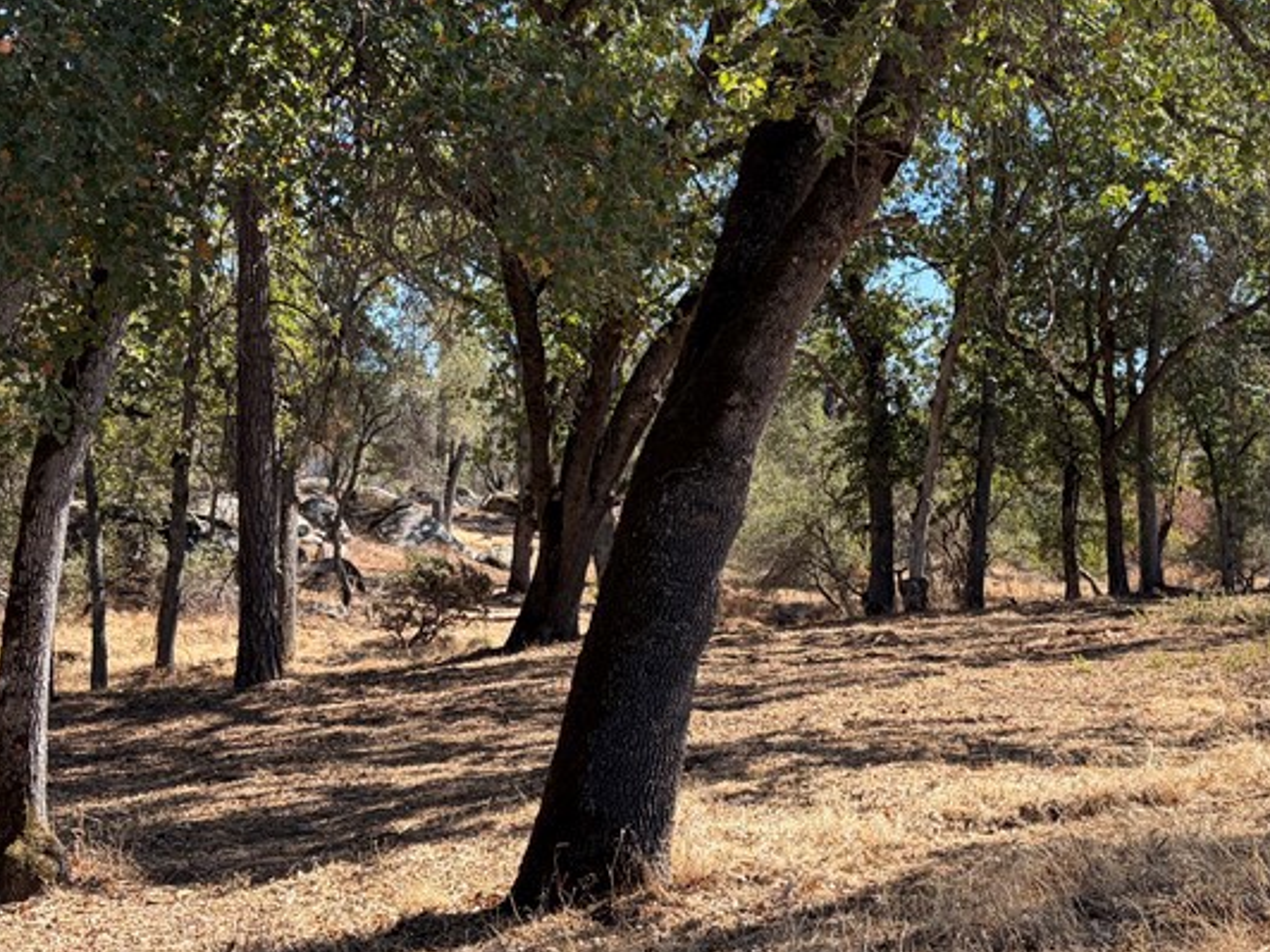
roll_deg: -0.4
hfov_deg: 37.9
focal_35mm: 50
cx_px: 824
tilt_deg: +2.8
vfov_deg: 29.1
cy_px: 425
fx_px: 1834
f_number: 1.6
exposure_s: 1/1081
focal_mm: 5.96
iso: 50
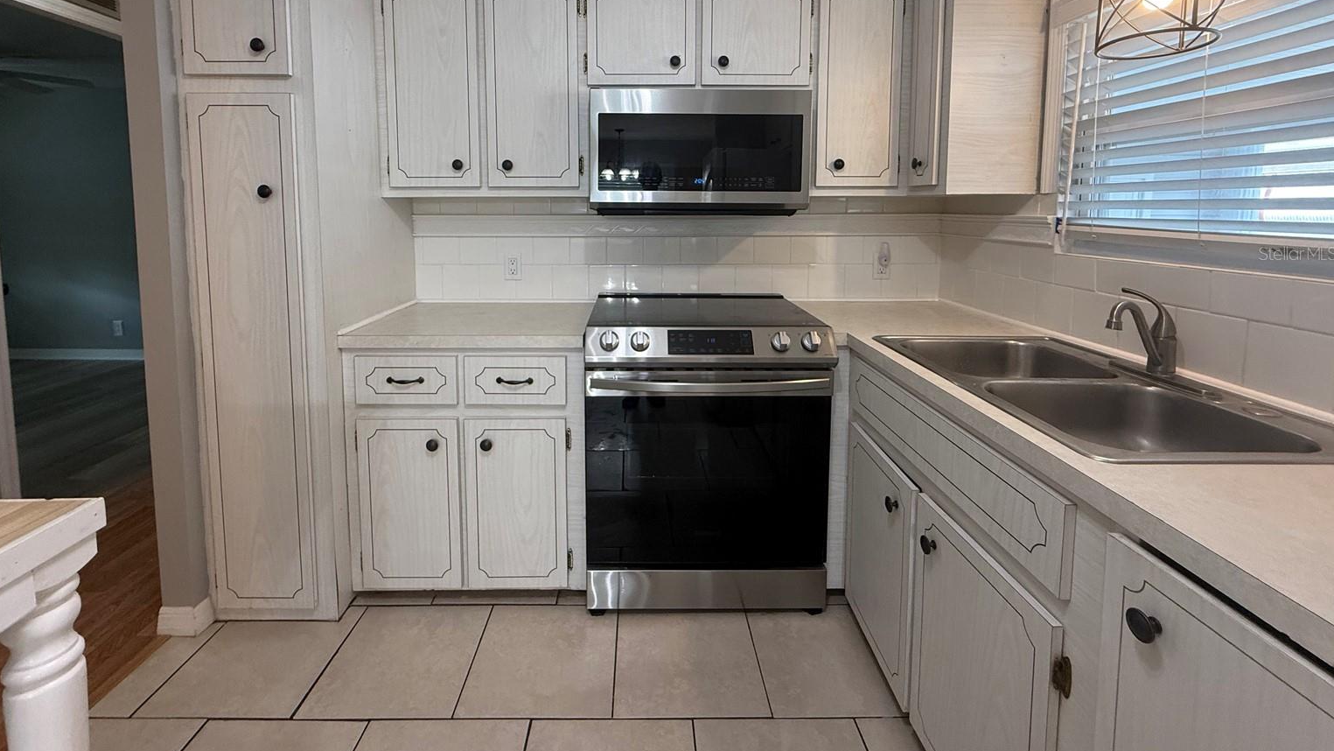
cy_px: 253
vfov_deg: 65.4
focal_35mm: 16
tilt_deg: -4.0
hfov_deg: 99.3
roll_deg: -0.2
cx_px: 641
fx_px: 566
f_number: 2.2
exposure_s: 1/120
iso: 250
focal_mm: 2.22
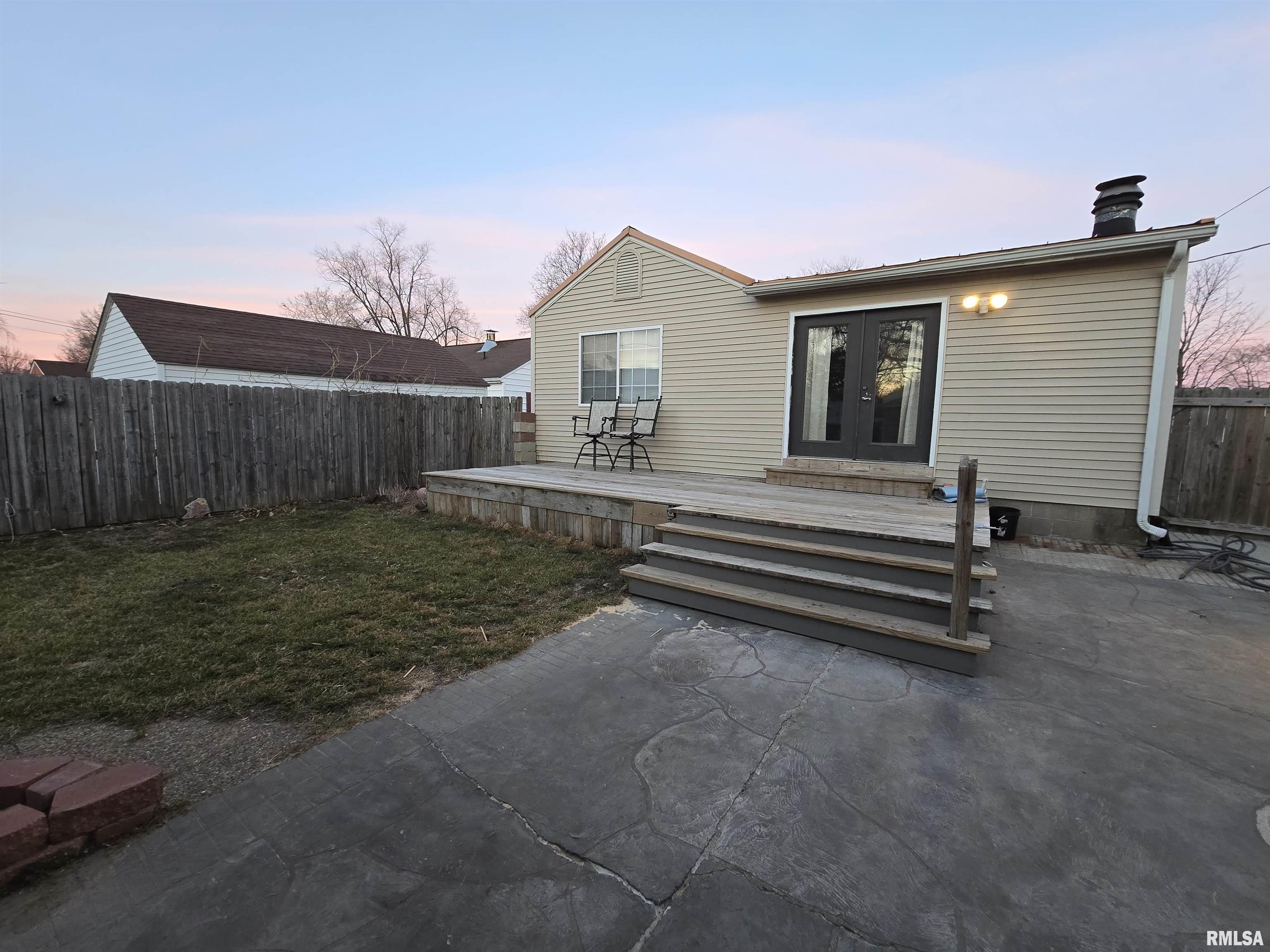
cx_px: 635
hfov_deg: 106.2
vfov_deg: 89.9
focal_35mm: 13
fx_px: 477
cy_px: 476
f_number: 2.2
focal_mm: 2.2
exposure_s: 1/60
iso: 250
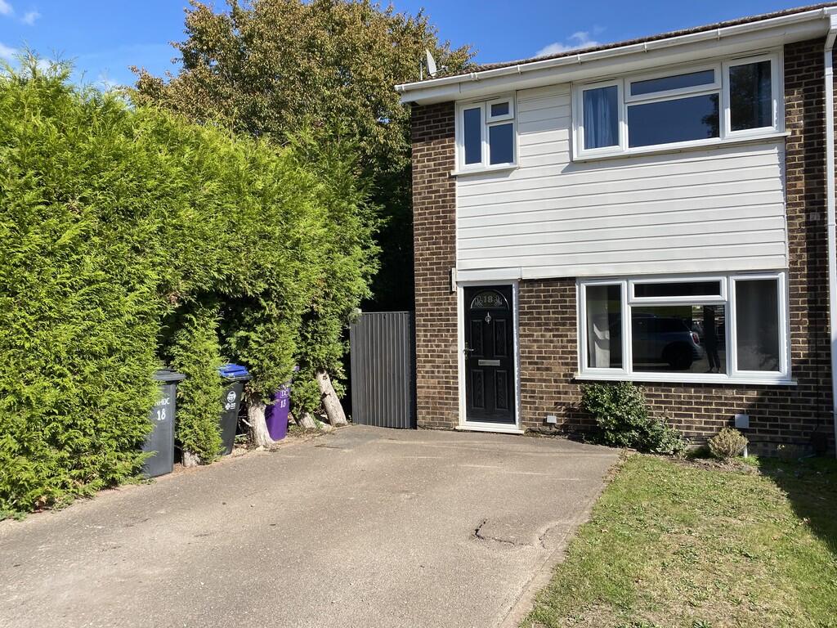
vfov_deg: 53.1
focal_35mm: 26
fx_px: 629
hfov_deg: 67.3
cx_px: 418
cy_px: 314
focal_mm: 4.25
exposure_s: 1/2625
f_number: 1.8
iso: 32
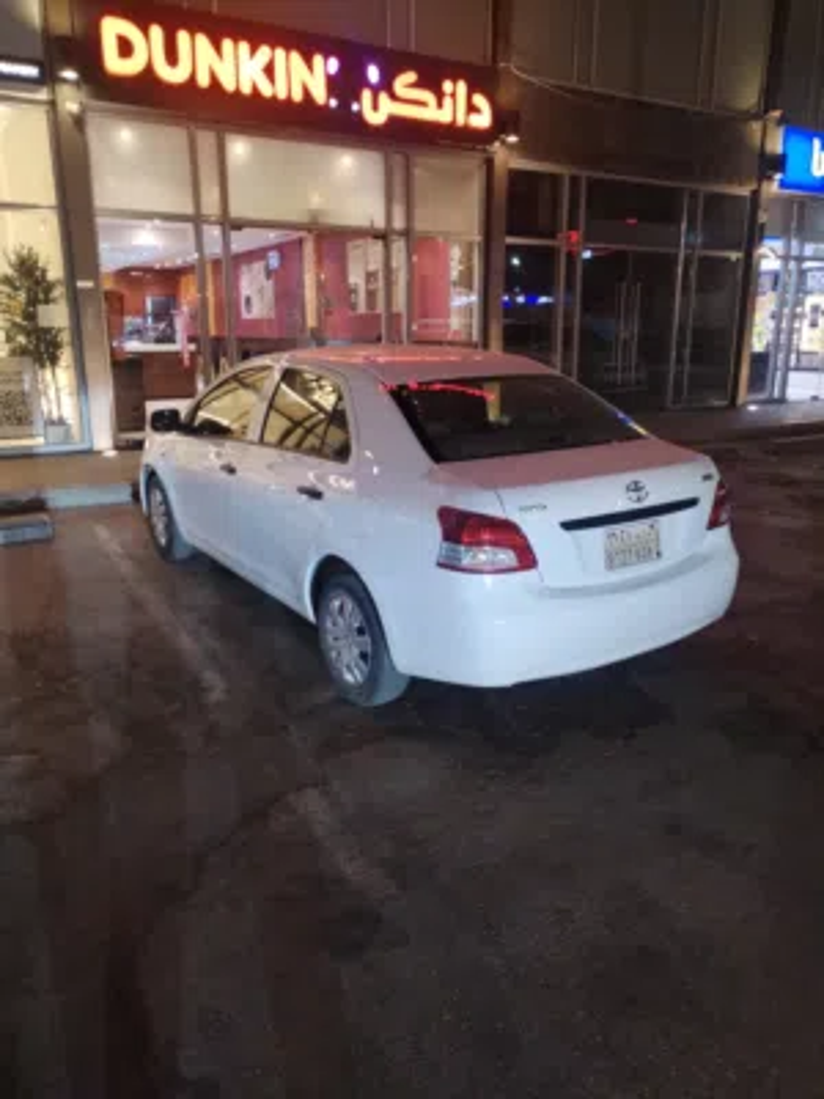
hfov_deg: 53.1
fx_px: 825
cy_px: 550
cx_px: 412
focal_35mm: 26
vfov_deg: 67.3
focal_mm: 4.75
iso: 712
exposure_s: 1/24
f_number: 1.8
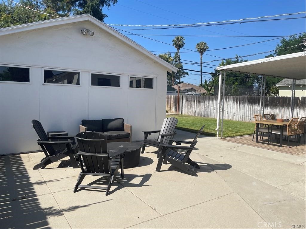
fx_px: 221
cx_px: 153
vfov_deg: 54.9
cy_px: 114
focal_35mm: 25
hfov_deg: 69.4
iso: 32
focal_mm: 5.1
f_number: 1.6
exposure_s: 1/4202
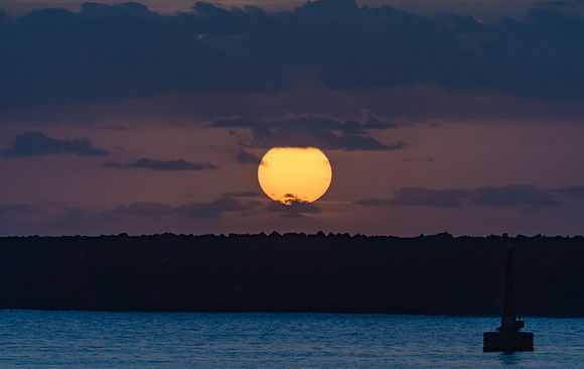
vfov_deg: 2.8
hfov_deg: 4.4
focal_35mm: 475
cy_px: 167
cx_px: 303
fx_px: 7583
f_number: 5.6
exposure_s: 1/3200
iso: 125
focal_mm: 300
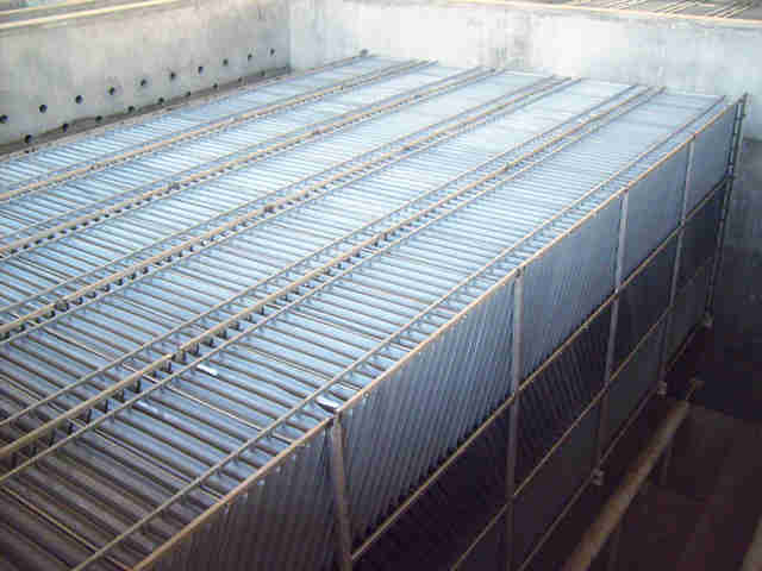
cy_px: 286
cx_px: 381
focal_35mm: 35
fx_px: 770
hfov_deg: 52.6
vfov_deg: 40.7
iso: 200
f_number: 2.8
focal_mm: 5.8
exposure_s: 1/30
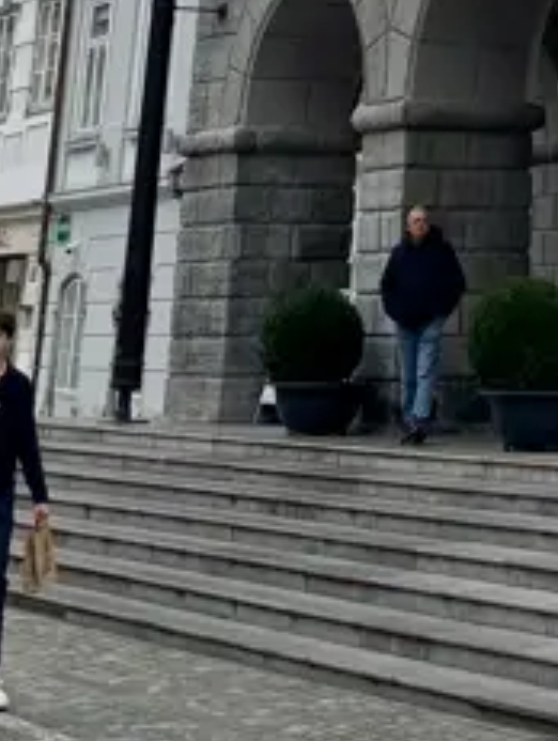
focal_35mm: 112
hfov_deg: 12.9
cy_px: -879
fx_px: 2401
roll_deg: +0.0
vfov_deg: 13.9
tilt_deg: +27.1
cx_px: 702
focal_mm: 6.76
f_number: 1.78
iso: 80
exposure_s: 1/4950
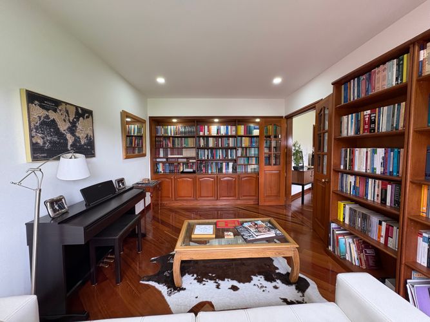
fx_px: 174
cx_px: 215
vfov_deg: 85.7
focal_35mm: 14
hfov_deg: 102.1
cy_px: 161
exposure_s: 1/62
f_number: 2.2
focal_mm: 2.22
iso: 250
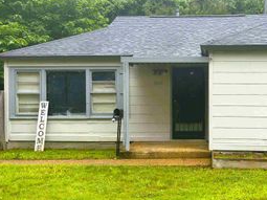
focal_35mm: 47
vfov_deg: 30.8
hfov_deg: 39.7
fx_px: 362
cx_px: 190
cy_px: 105
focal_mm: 6.76
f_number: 1.78
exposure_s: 1/1408
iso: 100
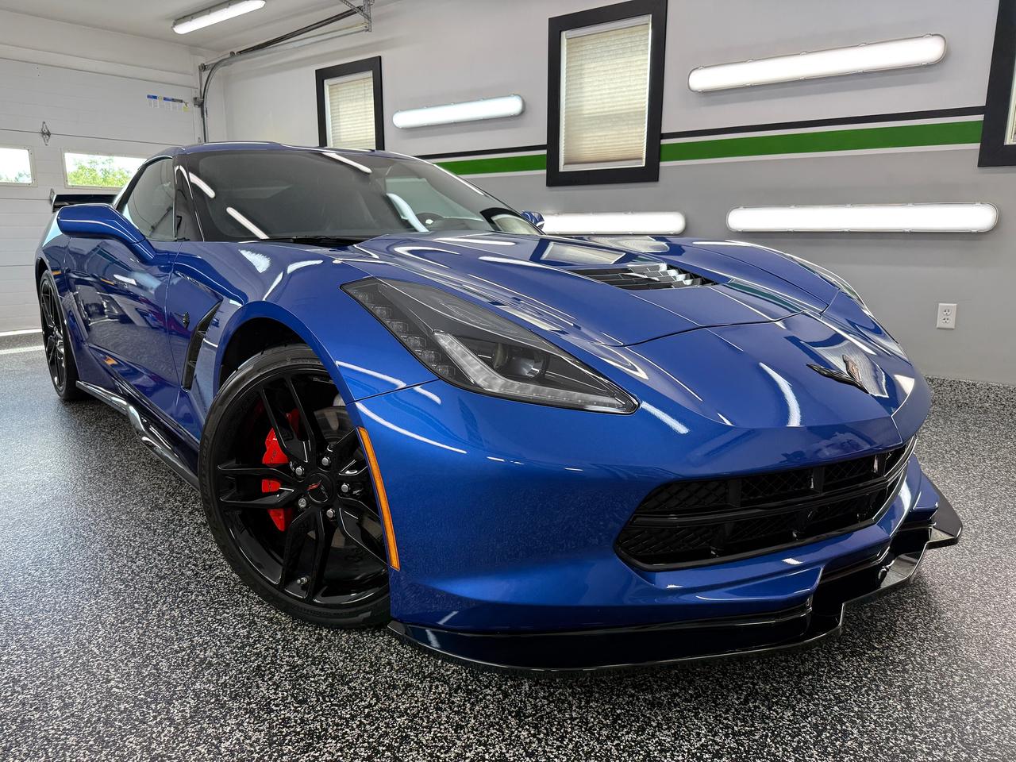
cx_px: 508
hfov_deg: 71.6
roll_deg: +0.1
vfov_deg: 56.8
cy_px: 381
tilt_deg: -12.0
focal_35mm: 24
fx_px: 704
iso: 64
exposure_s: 1/154
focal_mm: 6.76
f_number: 1.78
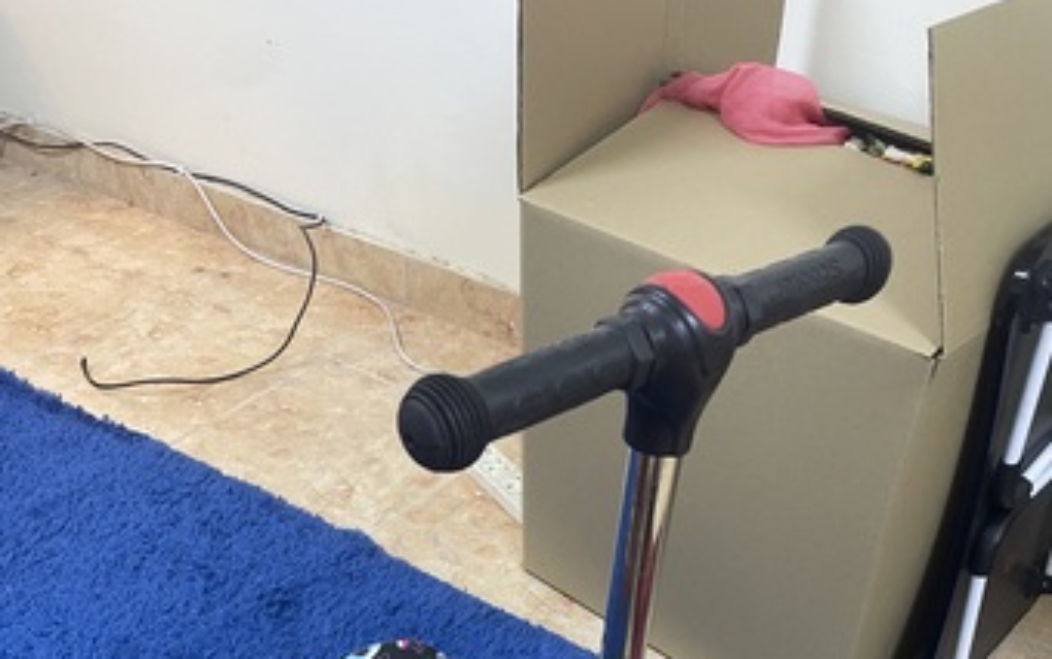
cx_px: 524
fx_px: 1062
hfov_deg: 52.7
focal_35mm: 37
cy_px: 695
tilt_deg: -45.0
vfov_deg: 31.3
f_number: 1.6
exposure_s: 1/60
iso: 250
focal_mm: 4.2
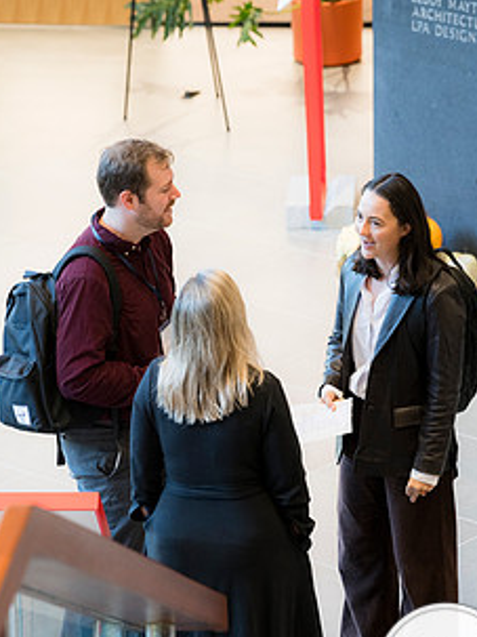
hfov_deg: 6.9
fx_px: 3935
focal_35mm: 214
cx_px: 269
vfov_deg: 9.3
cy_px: 336
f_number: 4
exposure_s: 1/125
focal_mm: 150
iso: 1250
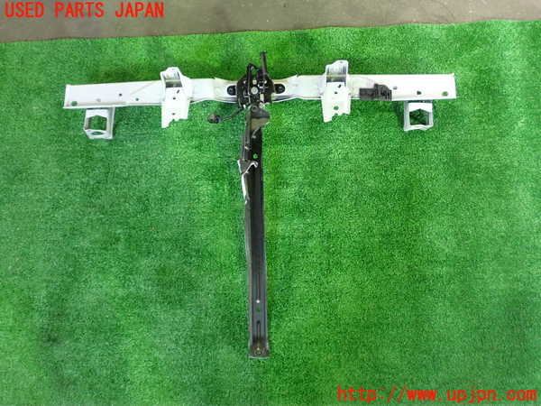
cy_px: 203
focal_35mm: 36
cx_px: 270
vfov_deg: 39.7
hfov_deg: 51.4
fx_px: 563
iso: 800
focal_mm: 6.37
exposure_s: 1/40
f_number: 2.5
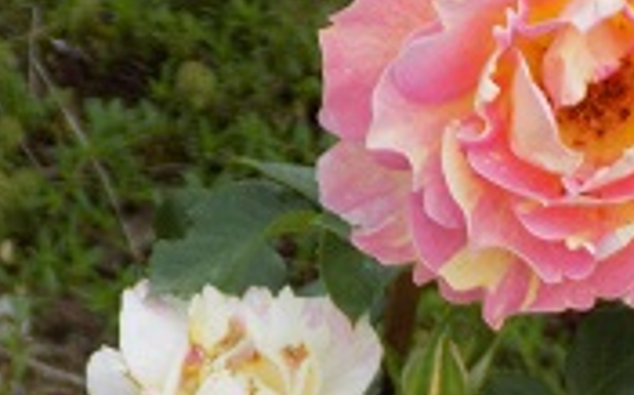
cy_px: 417
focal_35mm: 488
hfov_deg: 4.3
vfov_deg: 2.7
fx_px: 8424
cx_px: 500
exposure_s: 1/30
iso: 160
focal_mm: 29.9
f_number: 5.3
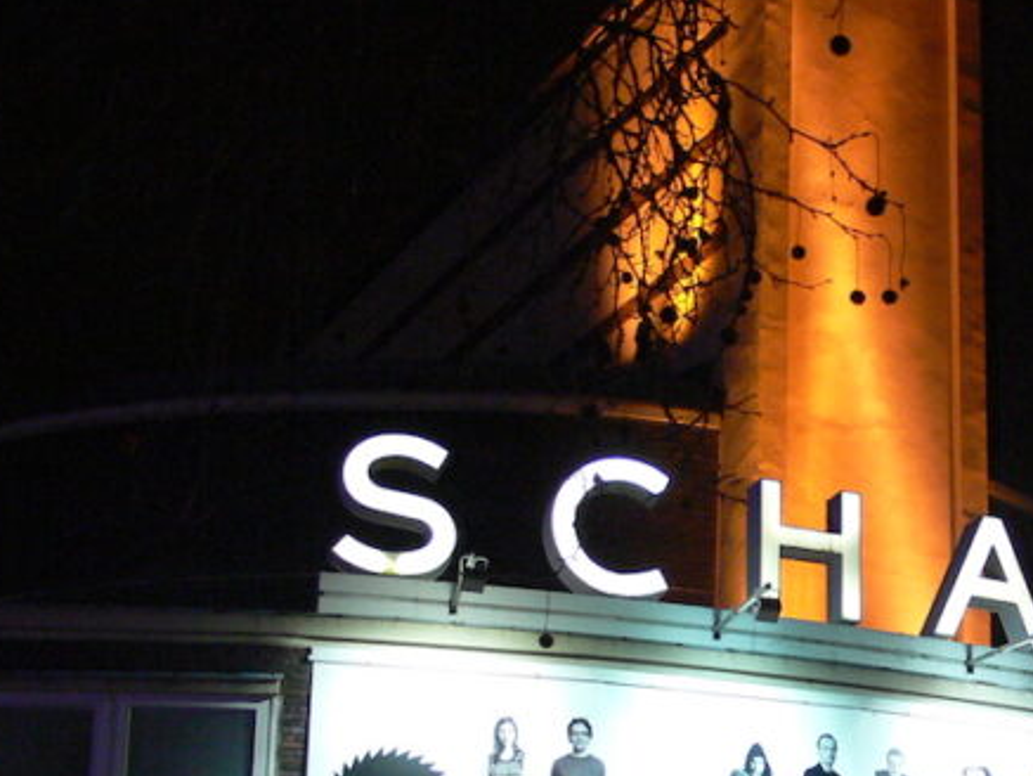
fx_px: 2448
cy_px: 726
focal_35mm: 82
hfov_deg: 23.0
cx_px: 986
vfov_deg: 17.7
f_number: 2.8
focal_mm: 7.4
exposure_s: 1/6
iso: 200
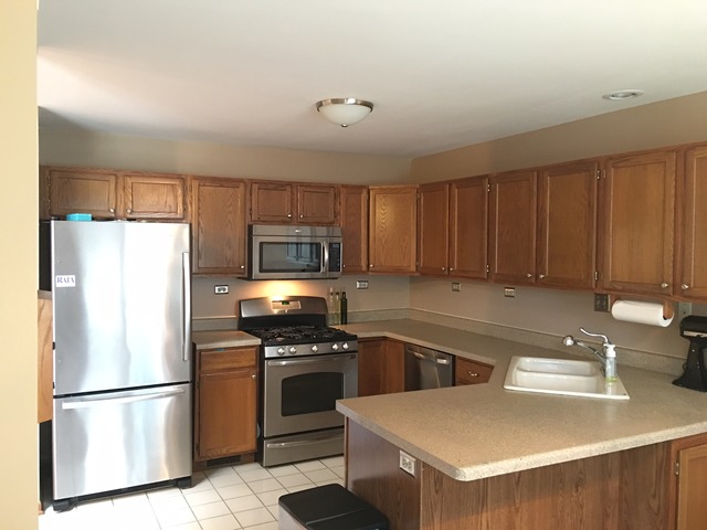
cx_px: 354
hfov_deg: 61.7
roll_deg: -0.8
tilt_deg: -1.1
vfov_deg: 48.2
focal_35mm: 29
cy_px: 265
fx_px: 592
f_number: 2.2
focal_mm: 4.15
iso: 160
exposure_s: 1/4
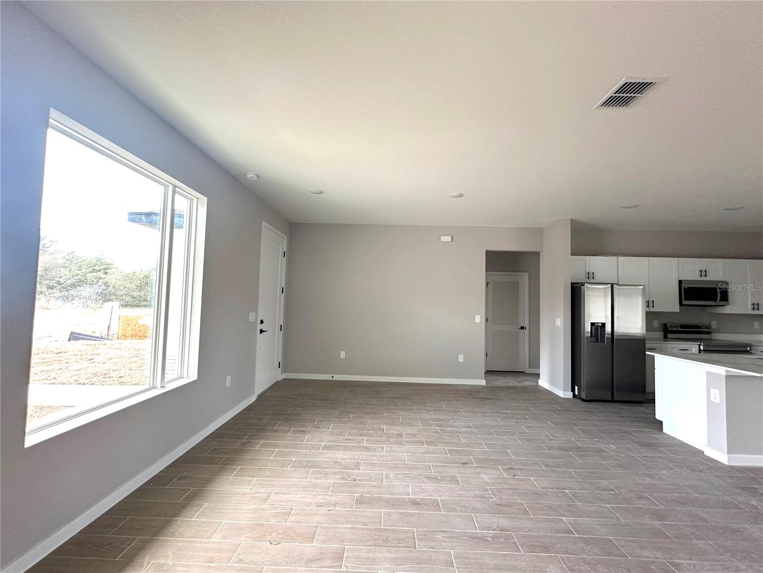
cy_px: 286
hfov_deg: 102.1
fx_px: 309
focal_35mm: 14
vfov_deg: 85.7
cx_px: 382
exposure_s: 1/99
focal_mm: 2.22
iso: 250
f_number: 2.2
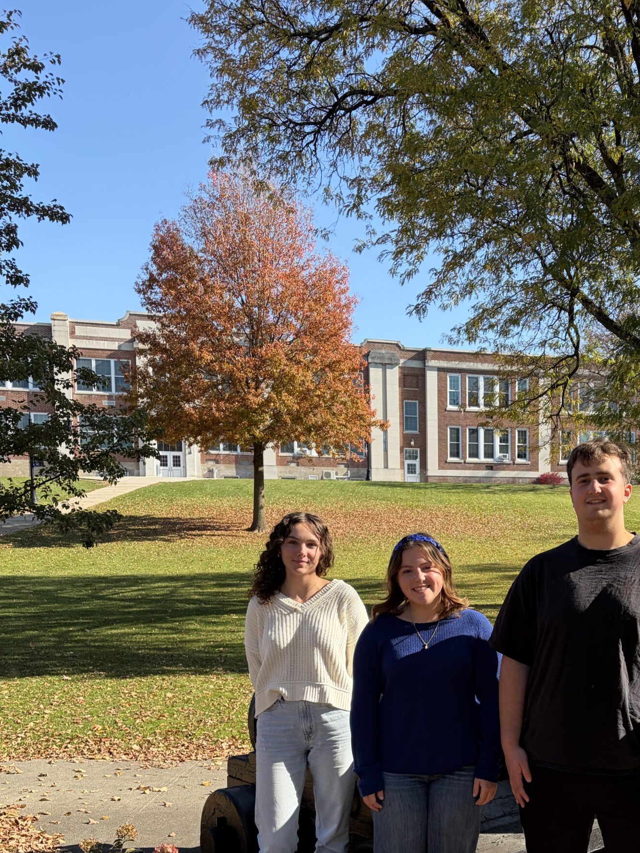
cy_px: 616
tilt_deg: -4.0
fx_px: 937
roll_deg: +1.4
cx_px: 458
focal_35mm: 38
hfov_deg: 37.1
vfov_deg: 47.5
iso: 50
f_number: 1.6
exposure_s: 1/1217
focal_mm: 5.96
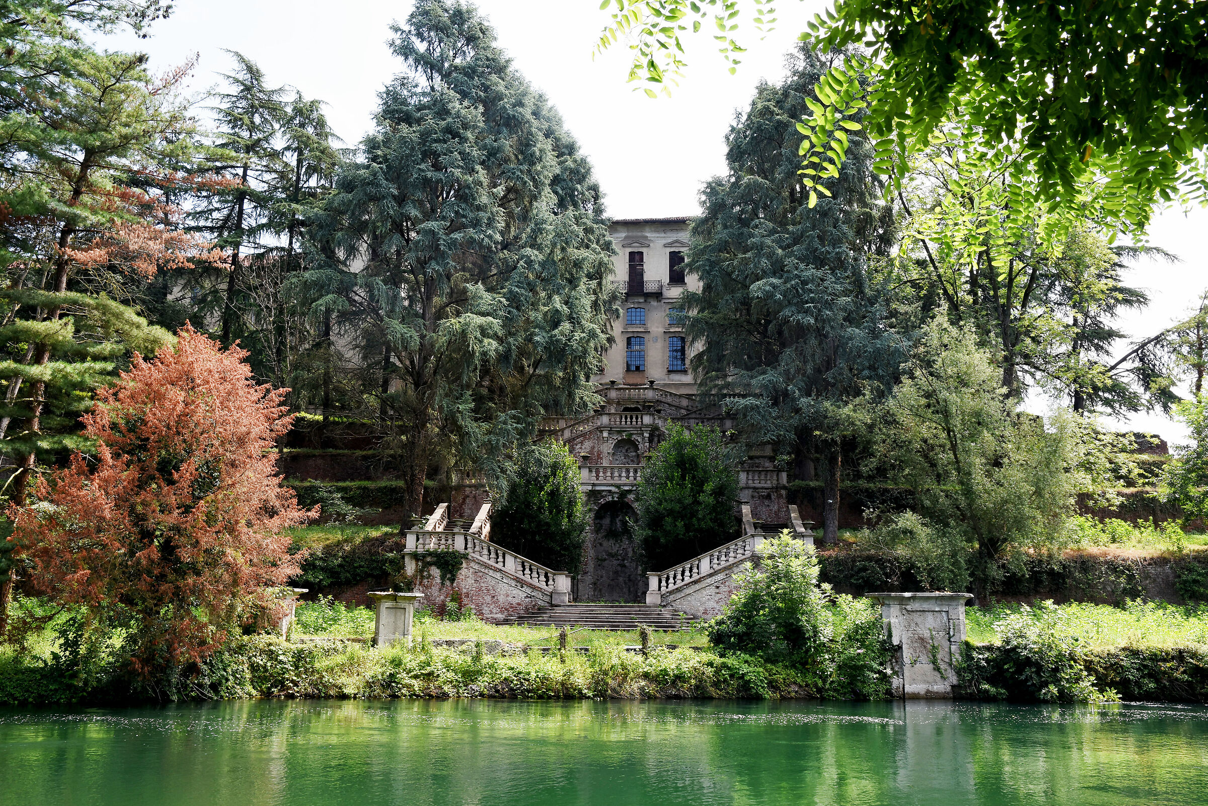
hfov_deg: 61.9
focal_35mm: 30
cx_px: 604
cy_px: 403
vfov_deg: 43.6
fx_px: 1007
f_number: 8
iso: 125
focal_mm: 20
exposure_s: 1/125
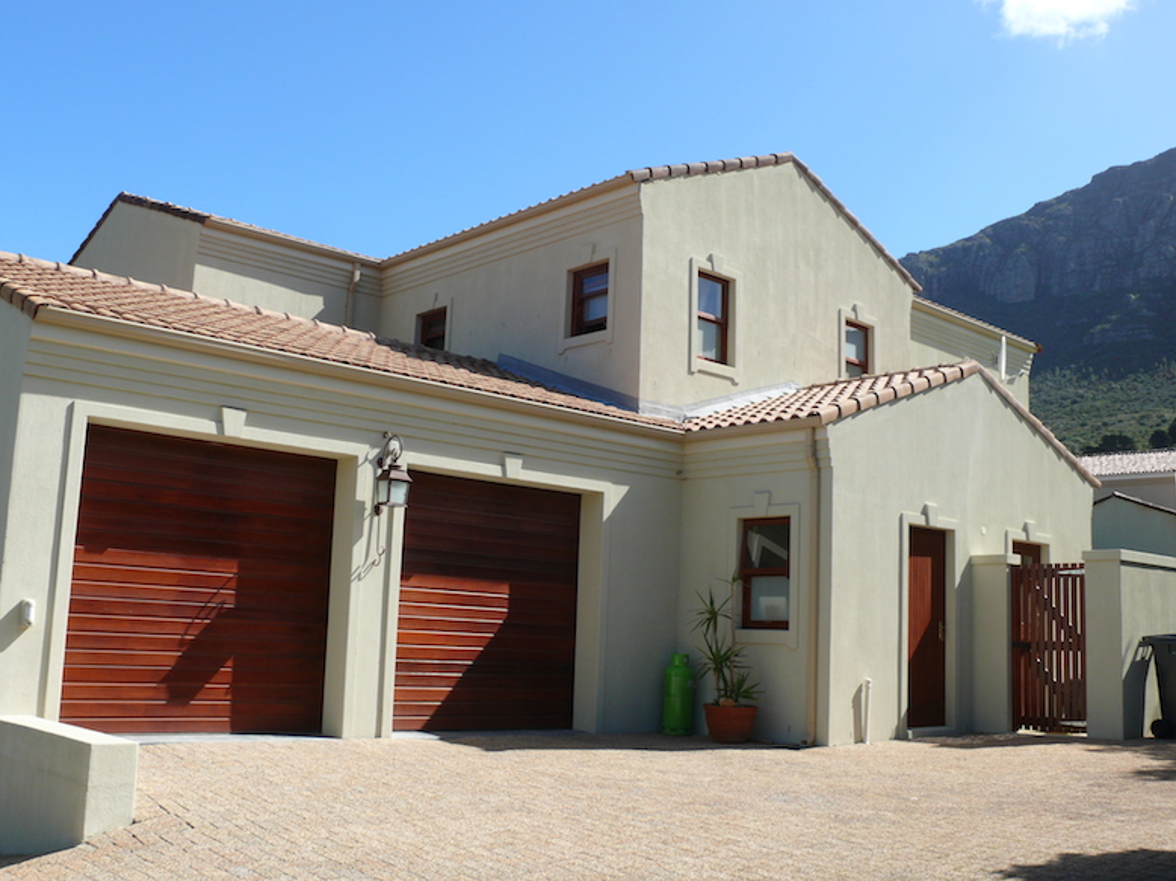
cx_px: 588
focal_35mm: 36
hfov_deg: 51.4
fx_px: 1223
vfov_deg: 39.6
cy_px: 432
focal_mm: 7.4
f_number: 5.6
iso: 100
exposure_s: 1/400
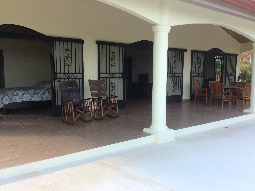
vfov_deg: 44.1
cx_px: 128
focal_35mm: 32
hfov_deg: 56.9
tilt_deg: -6.6
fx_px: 235
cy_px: 96
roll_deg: +1.7
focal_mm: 3.3
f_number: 2.4
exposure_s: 1/362
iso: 32
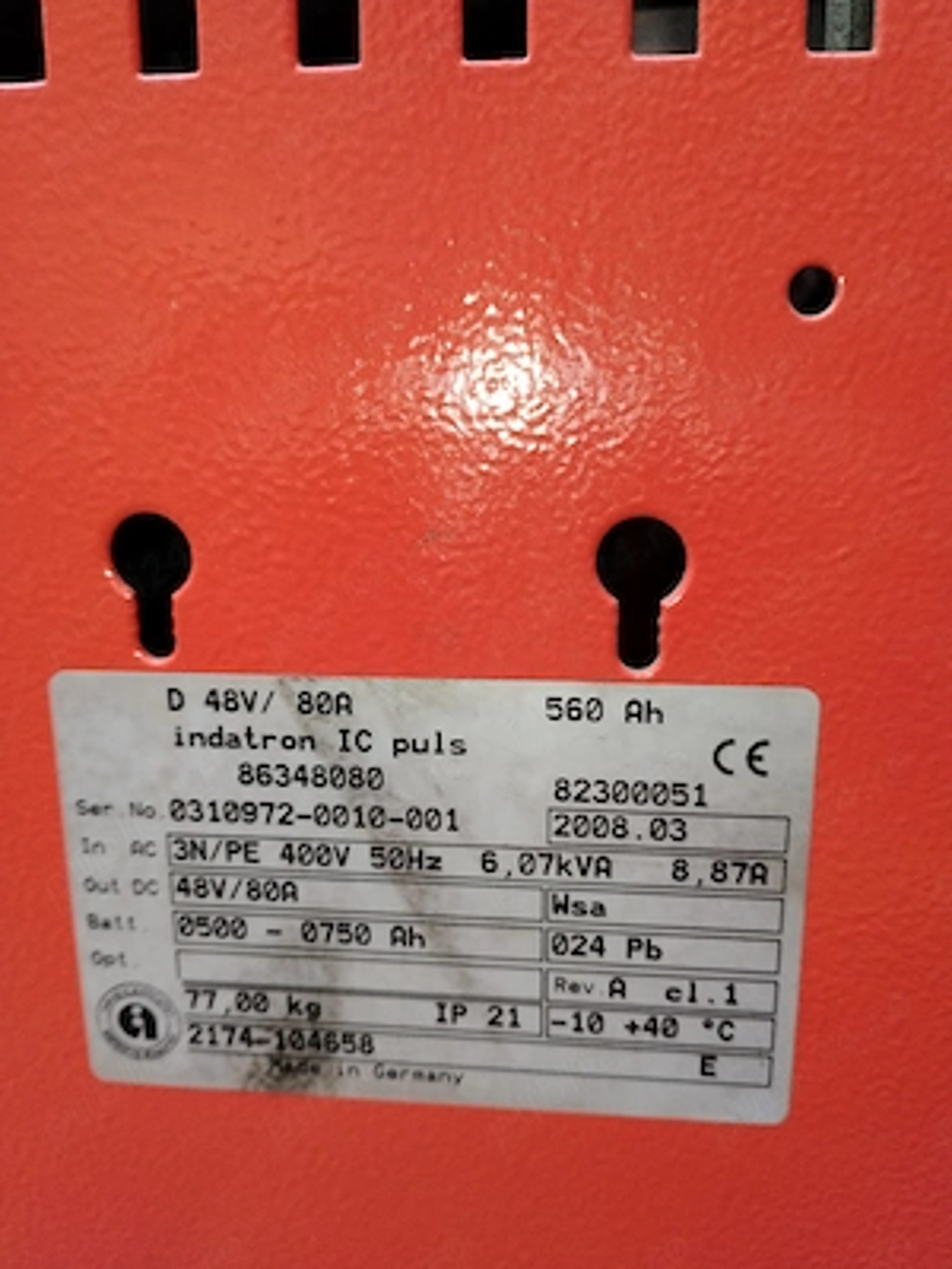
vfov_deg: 67.3
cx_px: 476
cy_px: 634
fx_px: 953
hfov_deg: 53.1
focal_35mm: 26
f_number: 1.8
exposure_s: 1/100
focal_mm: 4.26
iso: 369
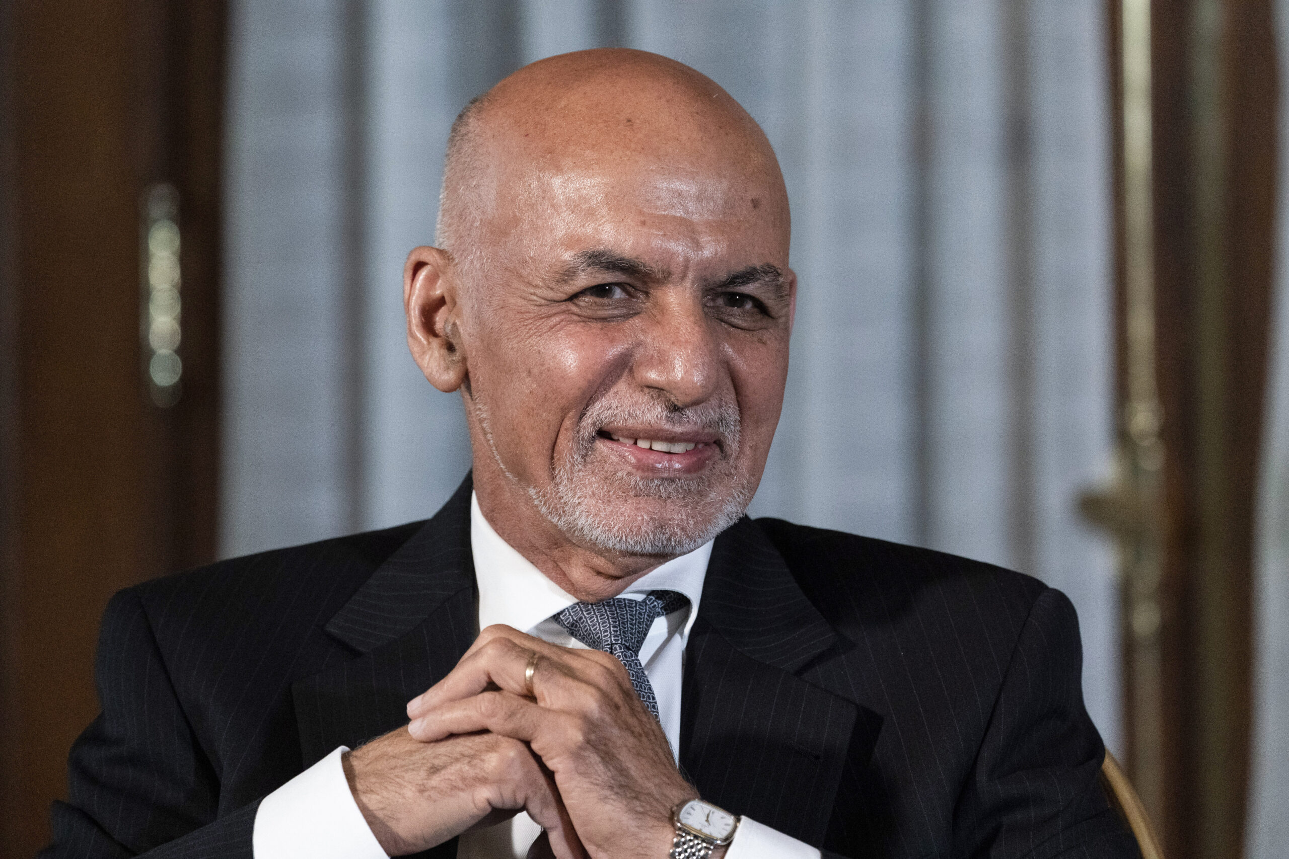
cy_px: 430
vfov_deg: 5.2
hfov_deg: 7.8
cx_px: 644
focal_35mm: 265
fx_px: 9488
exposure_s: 1/320
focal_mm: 265
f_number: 5.6
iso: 8000
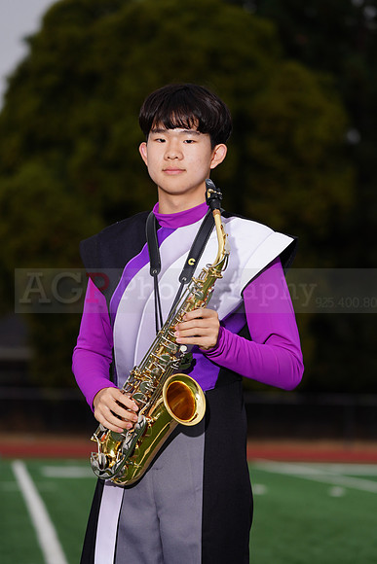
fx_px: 2841
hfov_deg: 7.6
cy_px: 282
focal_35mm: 181
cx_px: 188
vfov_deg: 11.4
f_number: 5.6
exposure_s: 1/160
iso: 200
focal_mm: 181
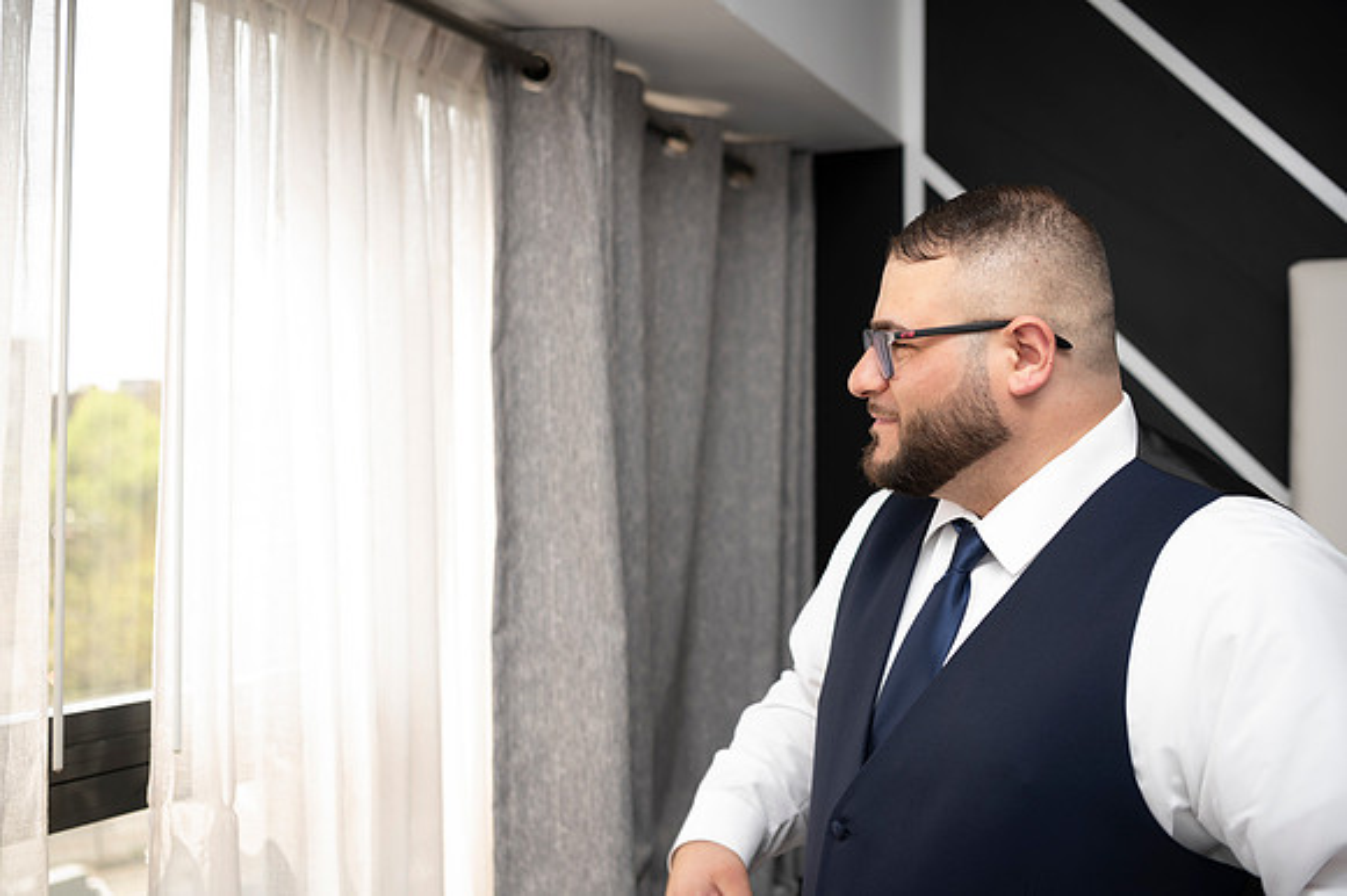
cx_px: 674
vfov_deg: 35.0
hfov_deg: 50.7
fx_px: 1421
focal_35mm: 38
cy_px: 448
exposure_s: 1/100
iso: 50
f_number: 2.8
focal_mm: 38
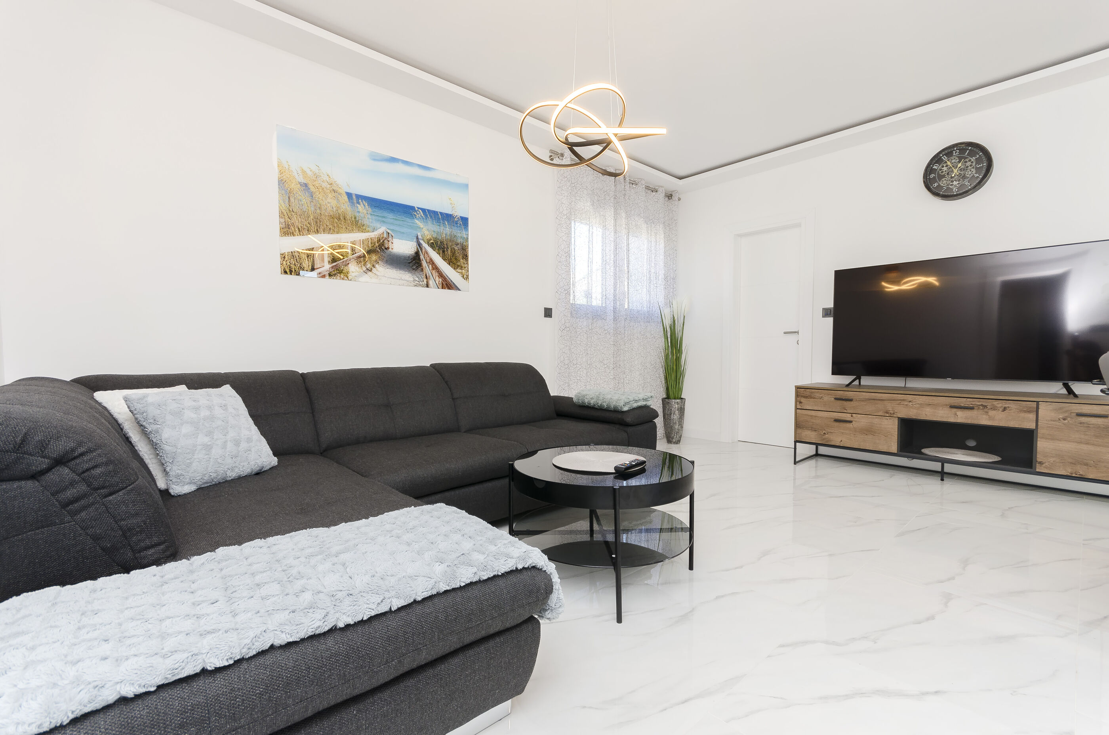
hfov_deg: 100.5
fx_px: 461
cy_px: 368
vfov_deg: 77.1
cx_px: 554
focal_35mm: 15
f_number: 7.1
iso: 100
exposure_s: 1/20
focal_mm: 10
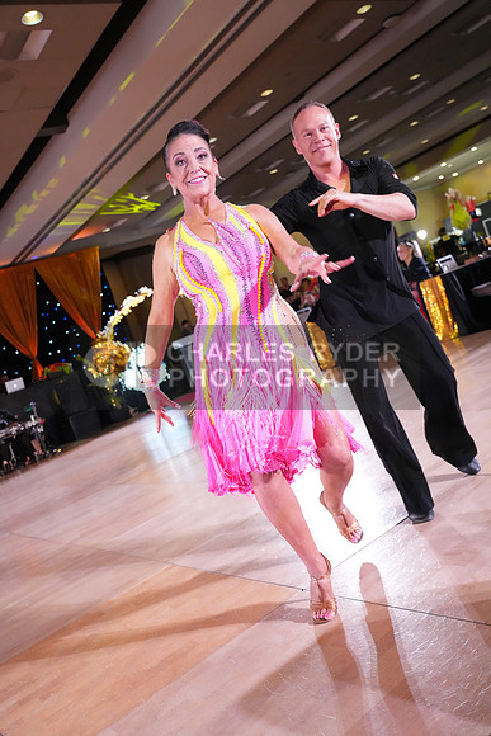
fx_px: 634
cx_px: 246
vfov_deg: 60.3
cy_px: 368
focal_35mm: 31
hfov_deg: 42.3
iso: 8000
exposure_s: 1/400
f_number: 4.5
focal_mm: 31
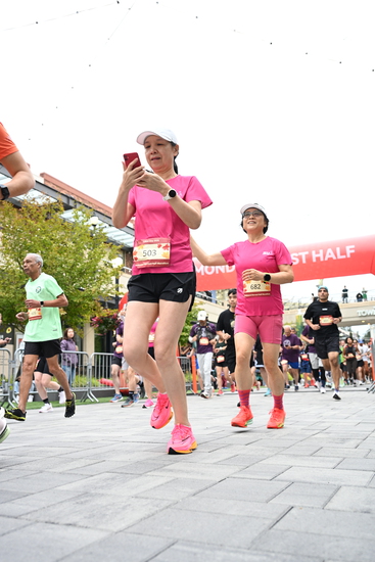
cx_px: 188
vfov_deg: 60.3
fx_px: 484
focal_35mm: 31
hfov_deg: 42.3
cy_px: 281
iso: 2000
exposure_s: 1/640
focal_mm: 31
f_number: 4
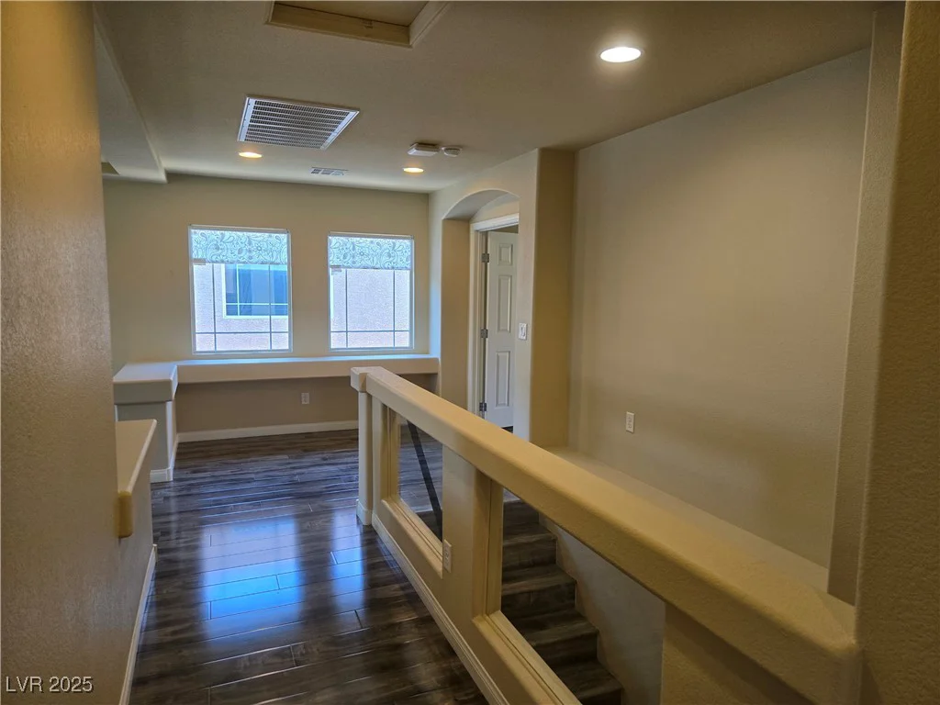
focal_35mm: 23
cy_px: 352
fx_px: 625
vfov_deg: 58.9
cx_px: 470
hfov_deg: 73.9
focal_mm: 5.4
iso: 100
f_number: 1.8
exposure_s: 1/120
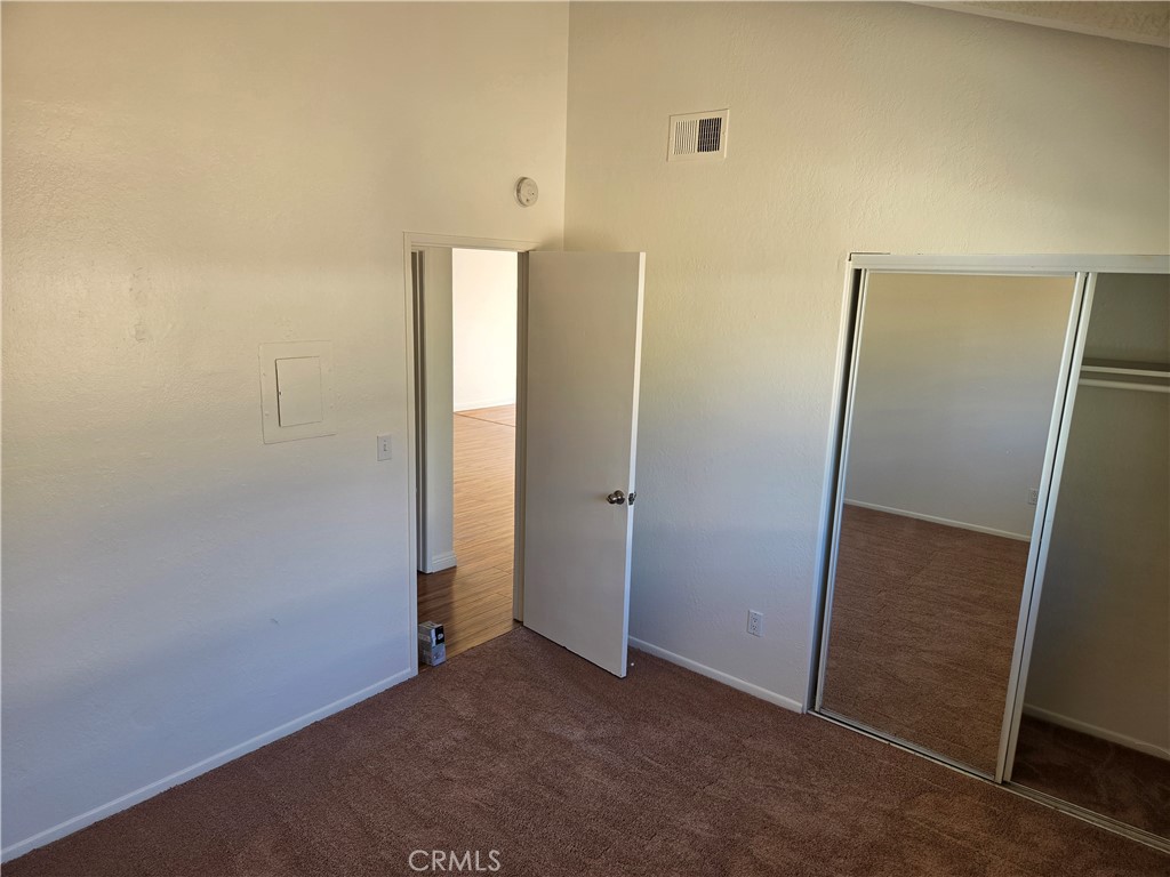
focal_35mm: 23
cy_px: 438
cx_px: 585
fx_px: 777
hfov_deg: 73.9
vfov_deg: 58.9
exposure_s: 1/180
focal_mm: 5.4
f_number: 1.8
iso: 125
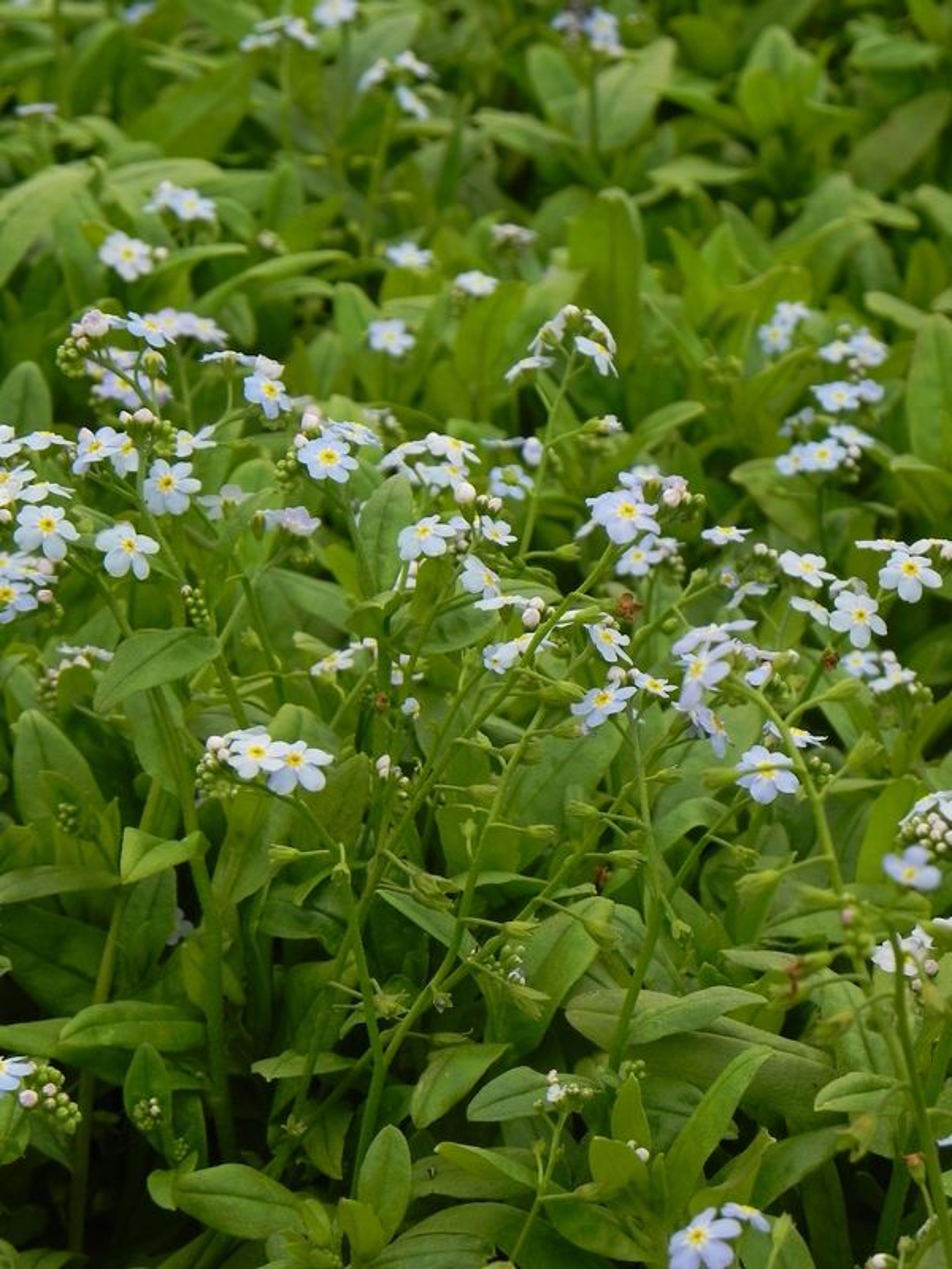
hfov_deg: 11.5
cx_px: 476
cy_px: 634
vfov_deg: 15.3
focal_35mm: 129
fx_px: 4730
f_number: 5
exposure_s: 1/500
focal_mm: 23
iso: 160
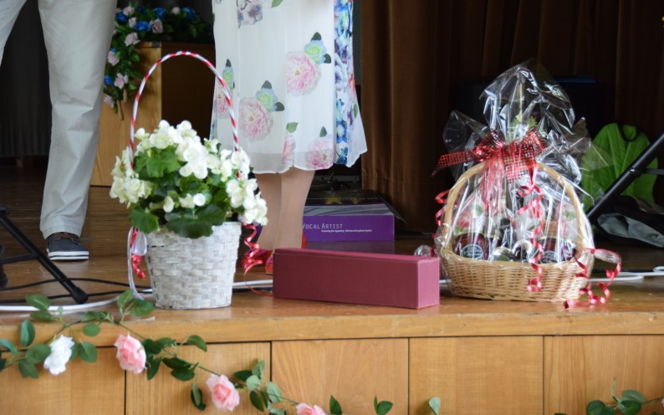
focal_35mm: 116
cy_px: 197
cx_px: 330
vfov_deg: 11.3
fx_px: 2090
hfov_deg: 18.1
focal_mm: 75
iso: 1600
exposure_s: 1/125
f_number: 5.3
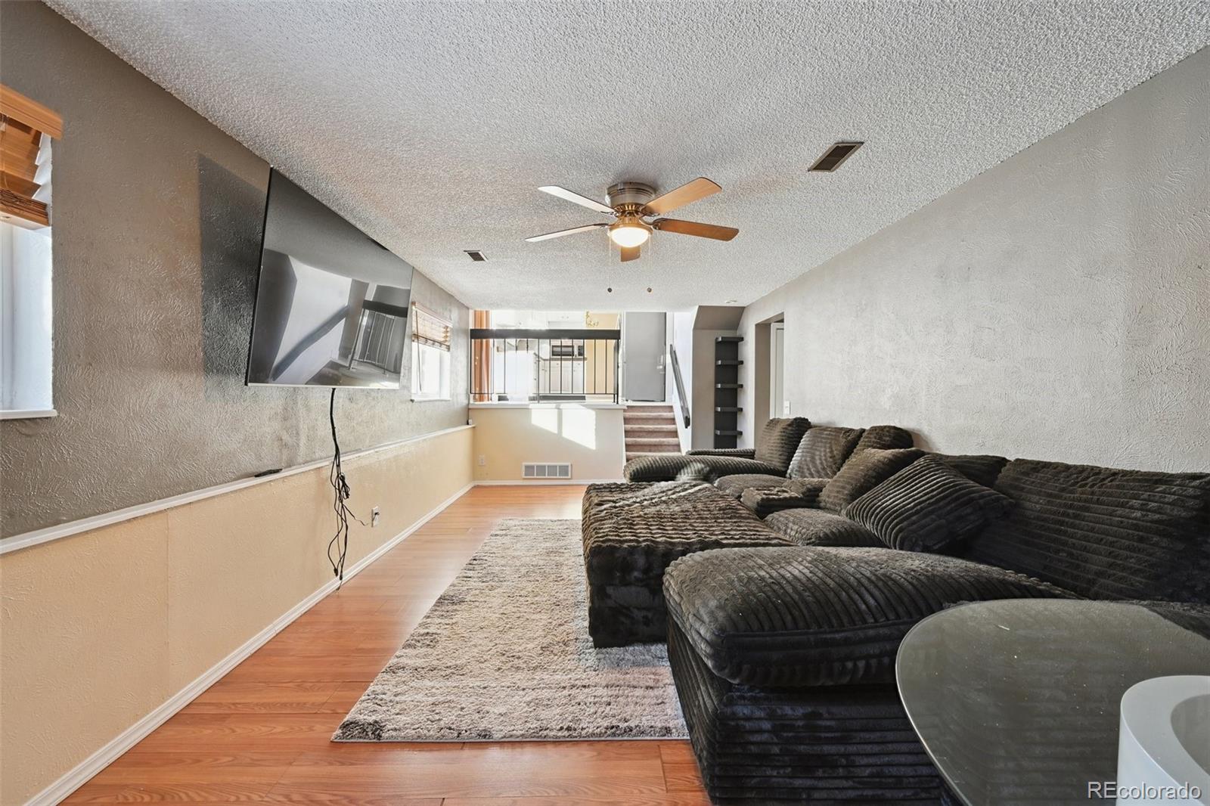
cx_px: 605
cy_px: 403
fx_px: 504
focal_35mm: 15
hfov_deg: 100.4
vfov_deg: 77.3
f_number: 10
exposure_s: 1/8
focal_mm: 15
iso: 400
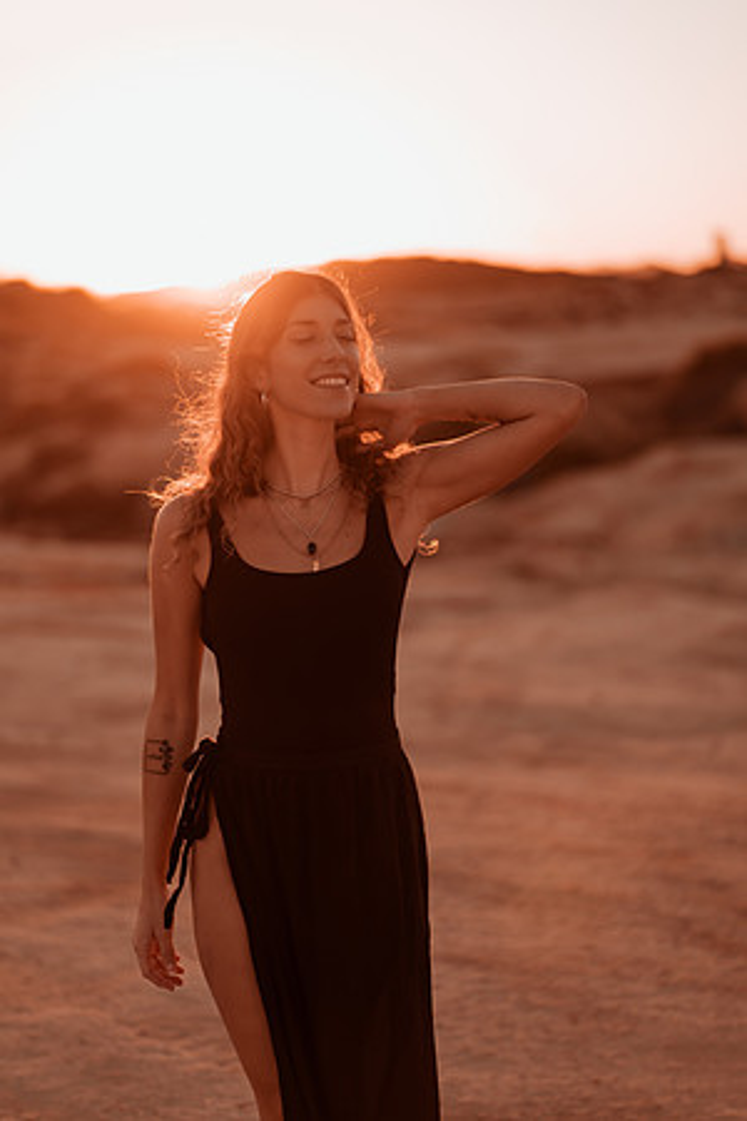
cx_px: 374
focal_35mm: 58
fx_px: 1805
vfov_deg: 34.5
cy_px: 560
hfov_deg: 23.4
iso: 100
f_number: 1.4
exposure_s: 1/1600
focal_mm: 58
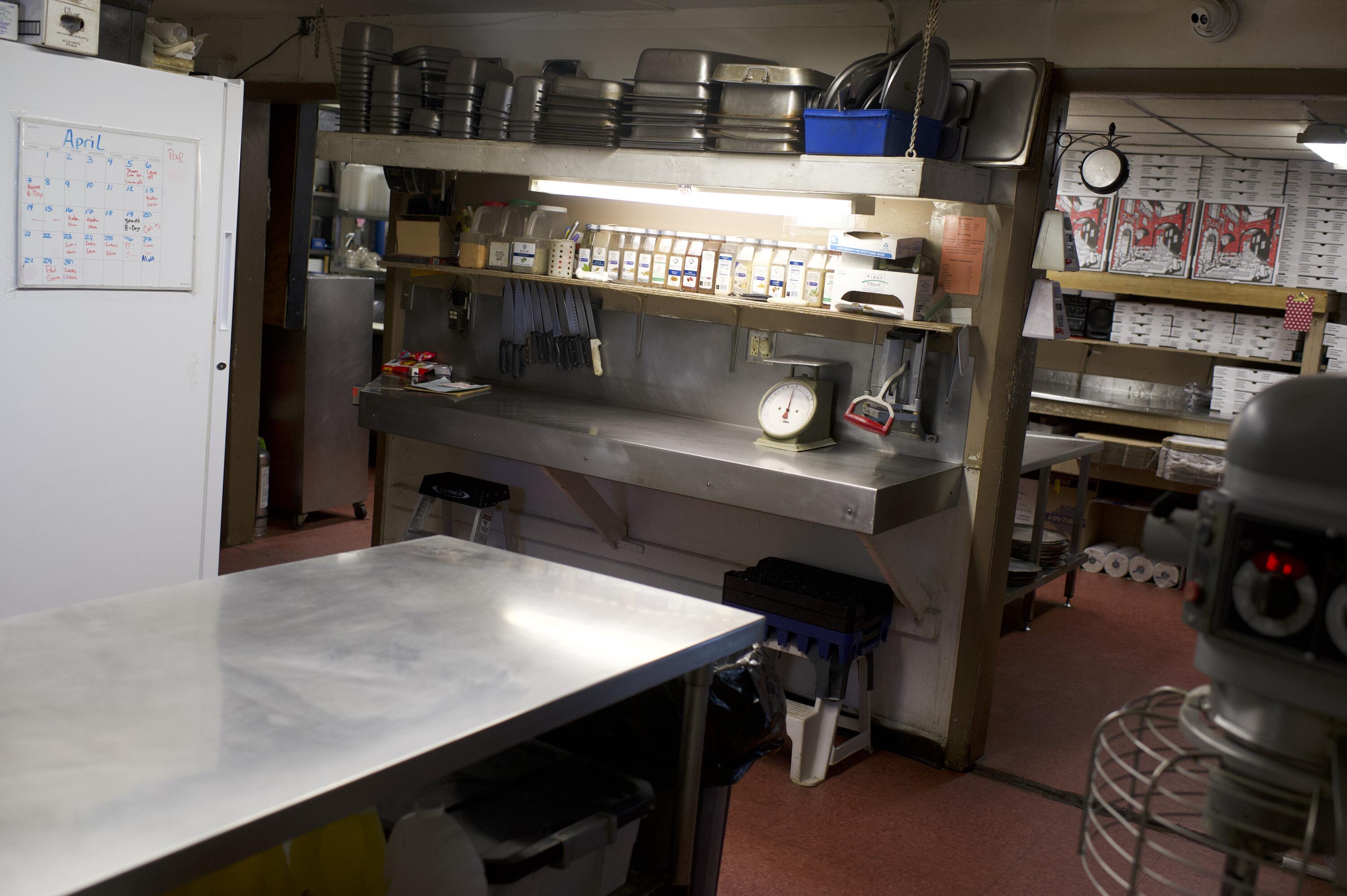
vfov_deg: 37.8
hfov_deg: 54.5
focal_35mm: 35
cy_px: 448
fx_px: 1309
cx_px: 674
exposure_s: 1/400
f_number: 3.5
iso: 2000
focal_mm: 35
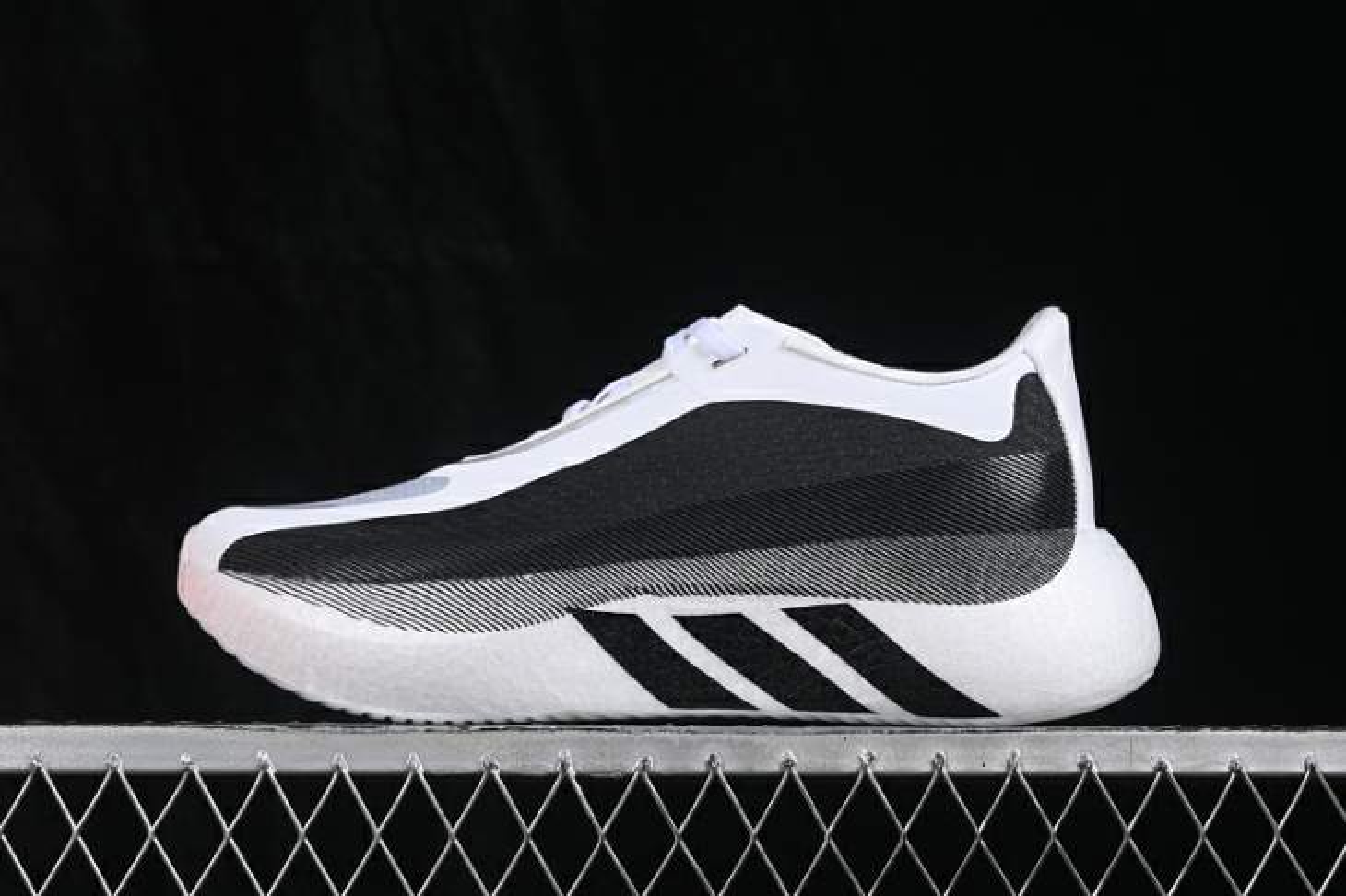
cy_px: 448
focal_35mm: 75
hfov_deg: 27.0
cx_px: 673
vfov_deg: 18.2
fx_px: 2803
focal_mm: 50
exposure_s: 1/80
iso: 160
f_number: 8
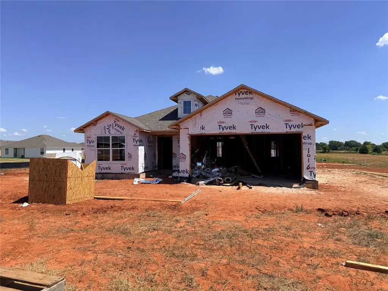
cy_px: 146
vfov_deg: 56.8
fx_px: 269
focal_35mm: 24
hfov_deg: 71.6
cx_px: 194
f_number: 1.78
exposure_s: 1/6173
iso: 80
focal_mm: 6.76
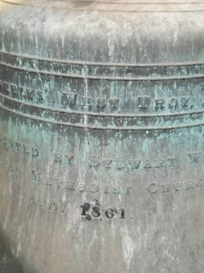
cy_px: 198
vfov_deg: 33.3
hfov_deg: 25.6
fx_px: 448
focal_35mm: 57
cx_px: 125
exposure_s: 1/4
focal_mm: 4.15
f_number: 2.2
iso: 80
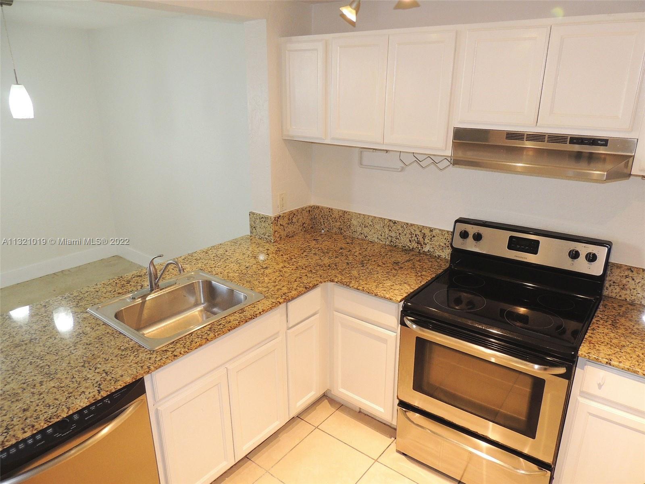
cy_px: 242
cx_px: 322
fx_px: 447
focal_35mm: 24
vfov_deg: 56.8
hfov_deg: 71.6
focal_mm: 4.3
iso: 320
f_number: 3
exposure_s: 1/40
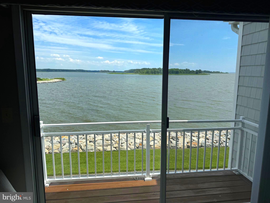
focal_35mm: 24
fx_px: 187
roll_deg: -0.9
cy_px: 102
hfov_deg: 71.6
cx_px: 135
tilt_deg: -9.3
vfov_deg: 56.8
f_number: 1.78
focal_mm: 6.76
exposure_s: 1/5348
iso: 80
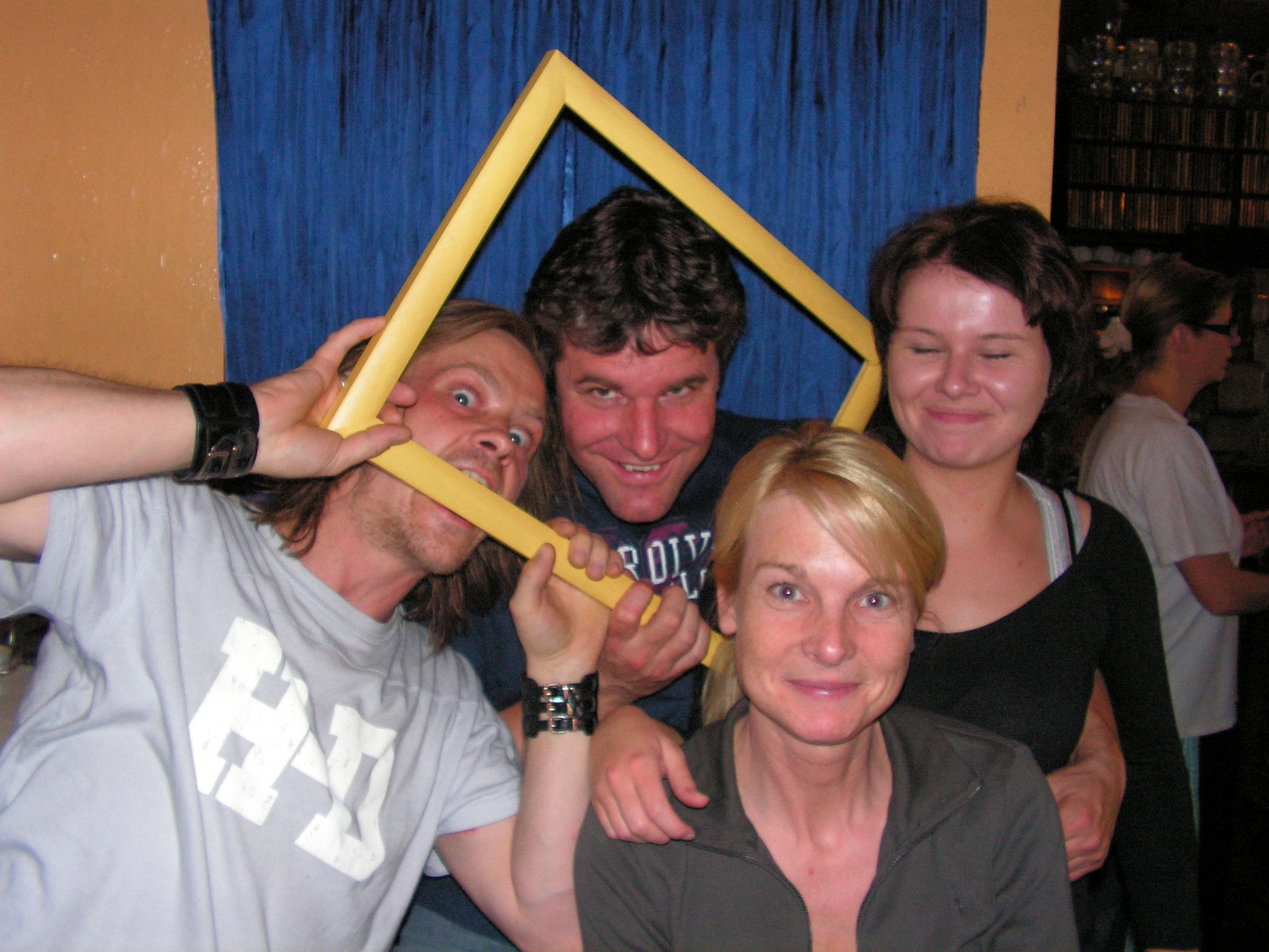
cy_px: 476
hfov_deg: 51.4
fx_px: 1320
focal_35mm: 36
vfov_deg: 39.7
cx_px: 634
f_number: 3.2
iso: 200
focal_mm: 6
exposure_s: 1/40
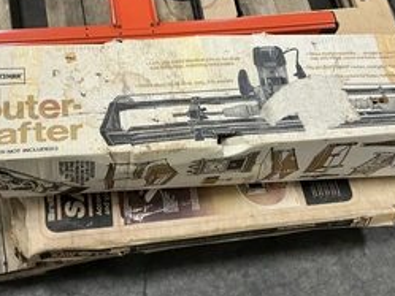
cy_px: 138
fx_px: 514
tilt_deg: -66.2
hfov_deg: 42.1
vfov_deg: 32.2
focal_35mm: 45
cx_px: 198
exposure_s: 1/60
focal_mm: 3
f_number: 1.8
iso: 160
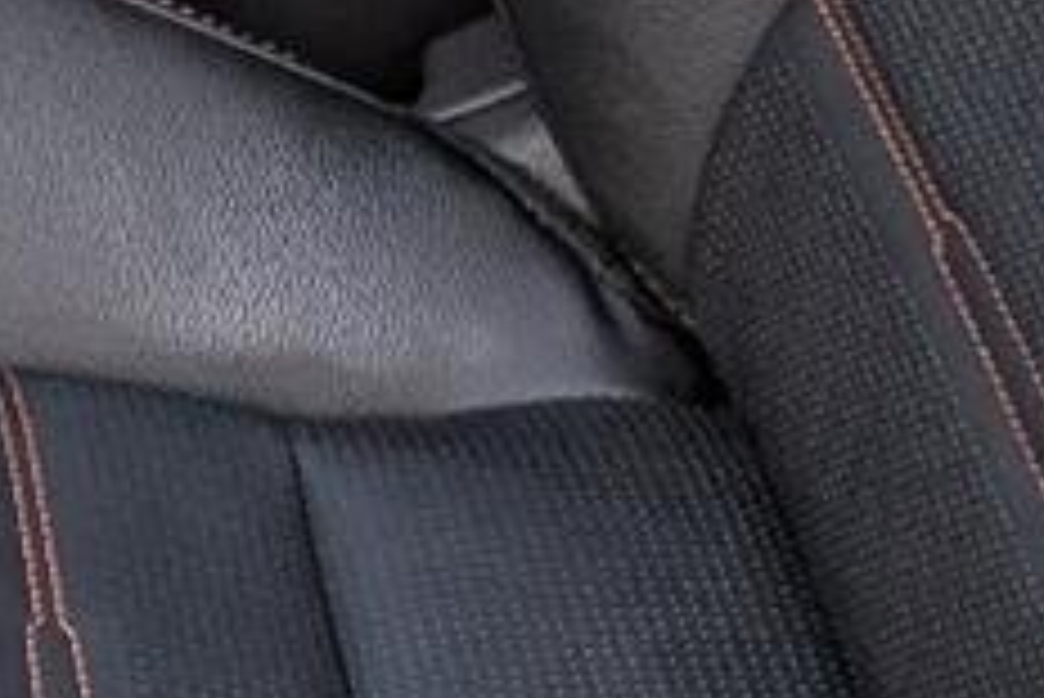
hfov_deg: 11.2
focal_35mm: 172
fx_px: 4991
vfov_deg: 7.9
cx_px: -770
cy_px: -329
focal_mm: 6.9
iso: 61
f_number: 1.68
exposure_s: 1/233
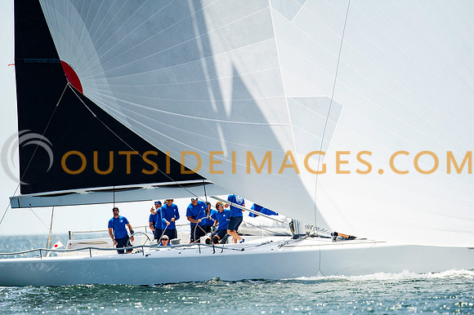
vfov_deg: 2.3
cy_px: 158
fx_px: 7895
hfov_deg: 3.4
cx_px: 237
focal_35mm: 600
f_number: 5
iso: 400
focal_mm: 600
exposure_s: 1/2500
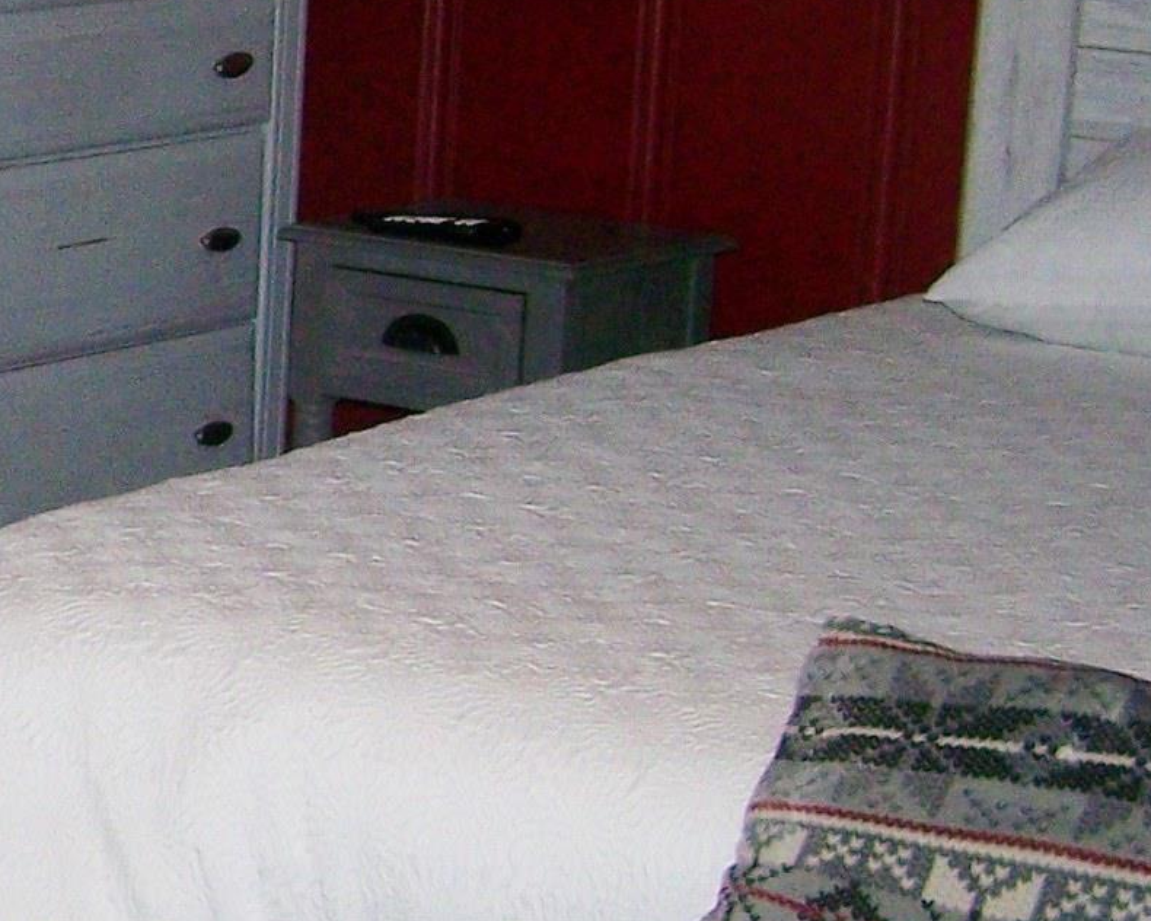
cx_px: -723
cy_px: 248
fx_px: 4531
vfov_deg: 11.6
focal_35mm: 133
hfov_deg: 13.4
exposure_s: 1/60
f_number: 2.8
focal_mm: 6.3
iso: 160
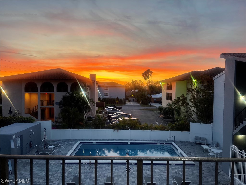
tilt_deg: -2.4
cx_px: 123
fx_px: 185
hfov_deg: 67.3
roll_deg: -1.6
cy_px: 92
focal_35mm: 26
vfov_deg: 53.1
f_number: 1.6
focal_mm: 5.1
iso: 64
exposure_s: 1/60
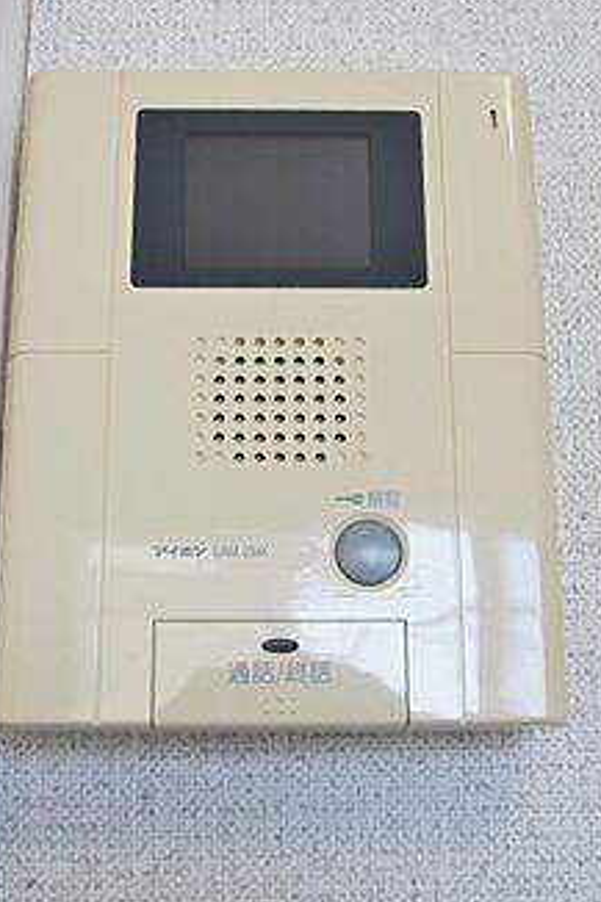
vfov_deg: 37.5
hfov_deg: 25.5
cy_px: 382
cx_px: 276
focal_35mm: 53
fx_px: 1329
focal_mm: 24
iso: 100
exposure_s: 1/50
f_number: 5
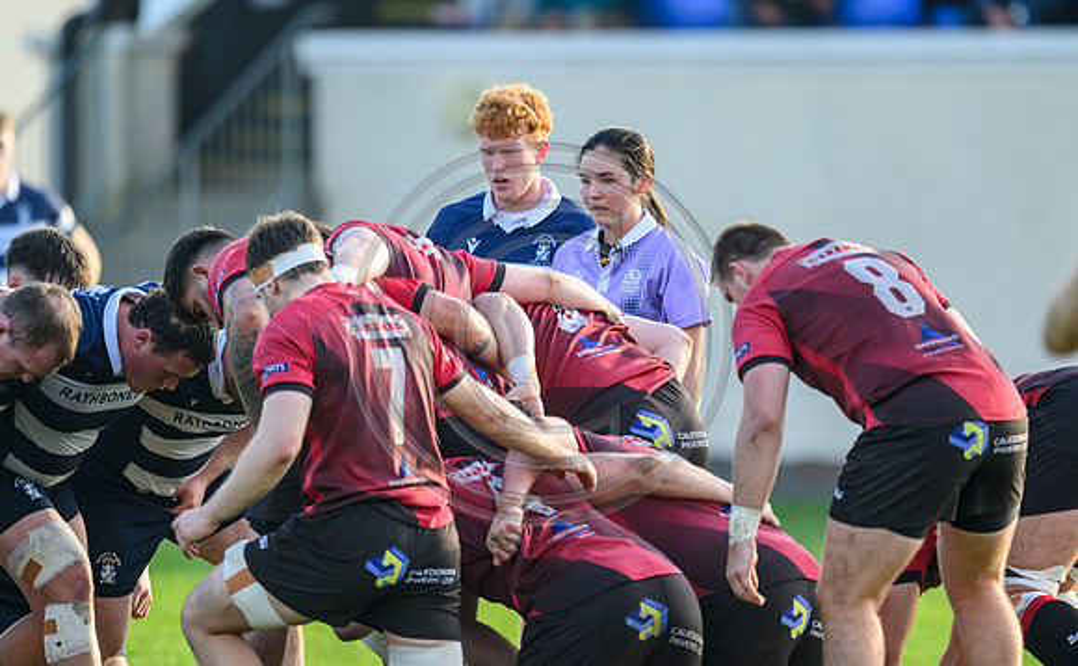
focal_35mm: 631
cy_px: 270
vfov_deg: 2.1
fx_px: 18478
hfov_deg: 3.3
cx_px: 594
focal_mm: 560
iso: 1000
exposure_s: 1/1000
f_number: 4
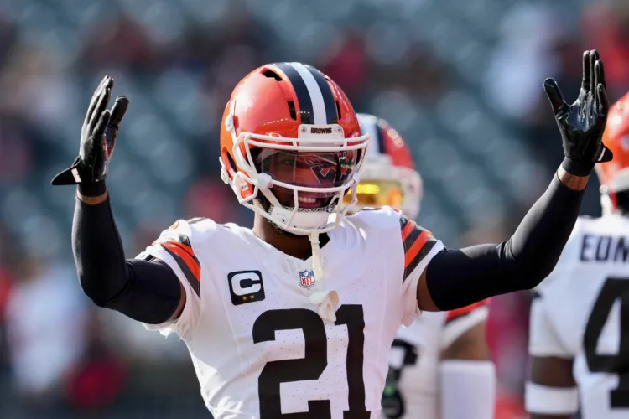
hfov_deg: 3.4
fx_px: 10483
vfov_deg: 2.3
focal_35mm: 600
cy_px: 210
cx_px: 314
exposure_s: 1/3200
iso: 640
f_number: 3.5
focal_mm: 400
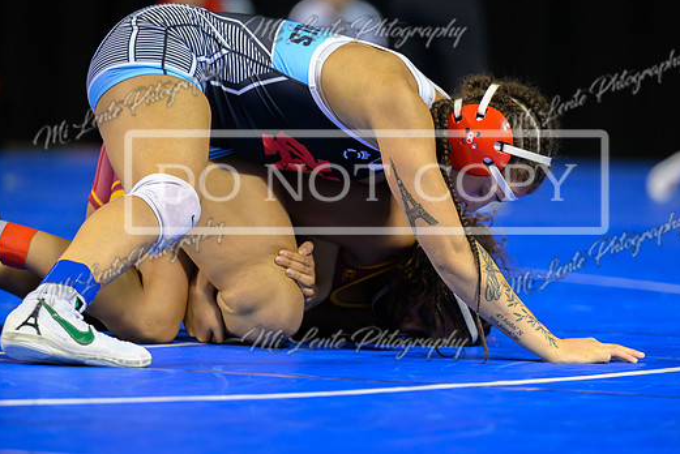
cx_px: 417
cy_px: 252
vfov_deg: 5.2
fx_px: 5027
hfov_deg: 7.7
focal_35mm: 266
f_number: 2.8
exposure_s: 1/800
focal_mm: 200
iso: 3200
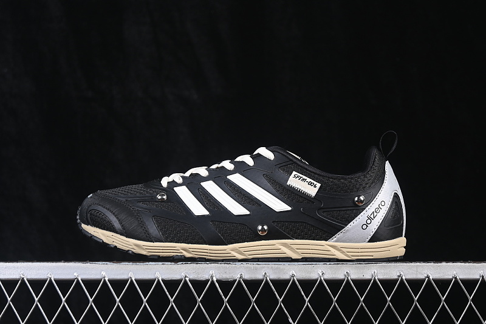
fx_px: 1012
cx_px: 243
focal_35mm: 75
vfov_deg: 18.2
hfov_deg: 27.0
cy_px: 162
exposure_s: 1/60
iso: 160
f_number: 6.3
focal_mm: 50
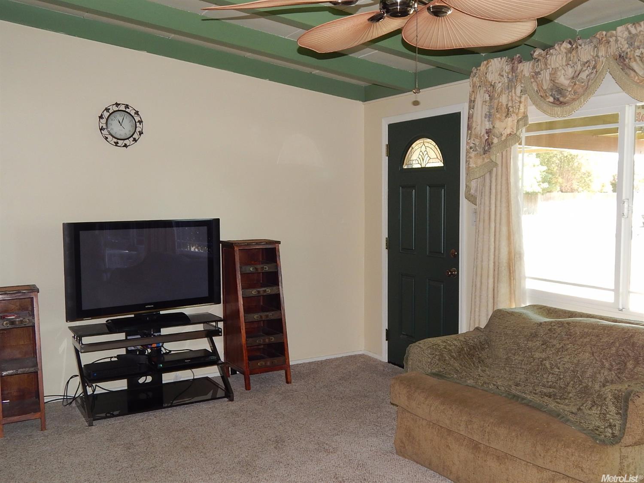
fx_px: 651
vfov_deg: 40.7
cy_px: 242
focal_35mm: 35
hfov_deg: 52.6
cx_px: 322
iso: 200
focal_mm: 6.1
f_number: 3.3
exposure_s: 1/30
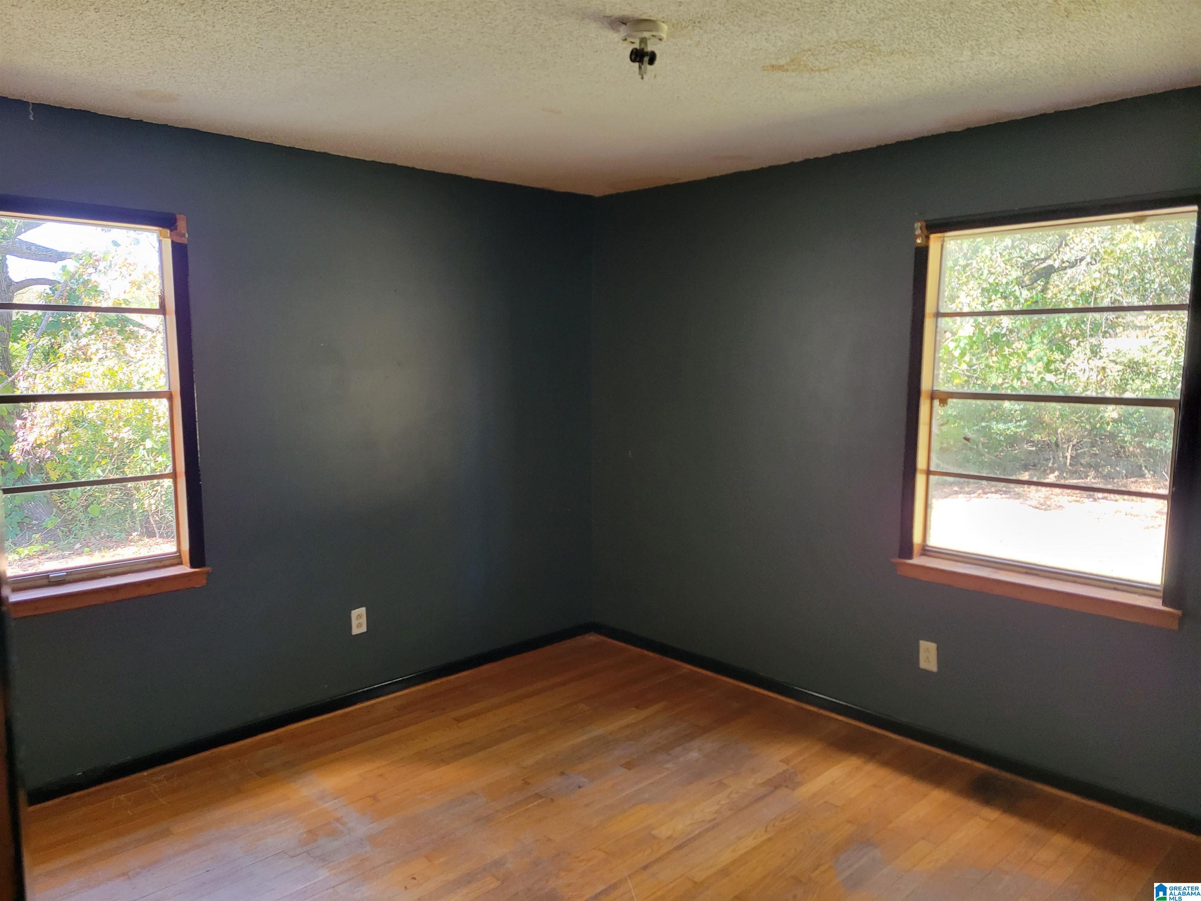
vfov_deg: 53.1
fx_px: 902
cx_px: 600
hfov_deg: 67.3
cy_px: 450
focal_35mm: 26
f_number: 1.8
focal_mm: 5.4
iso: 320
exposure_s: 1/120
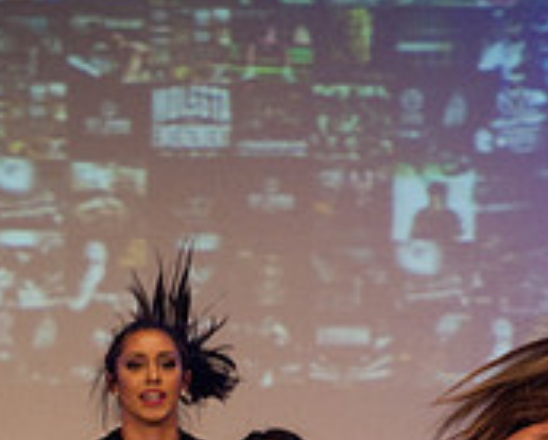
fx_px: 10278
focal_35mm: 633
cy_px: 574
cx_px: 239
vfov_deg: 2.4
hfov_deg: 3.1
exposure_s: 1/200
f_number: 4
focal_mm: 200
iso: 3200
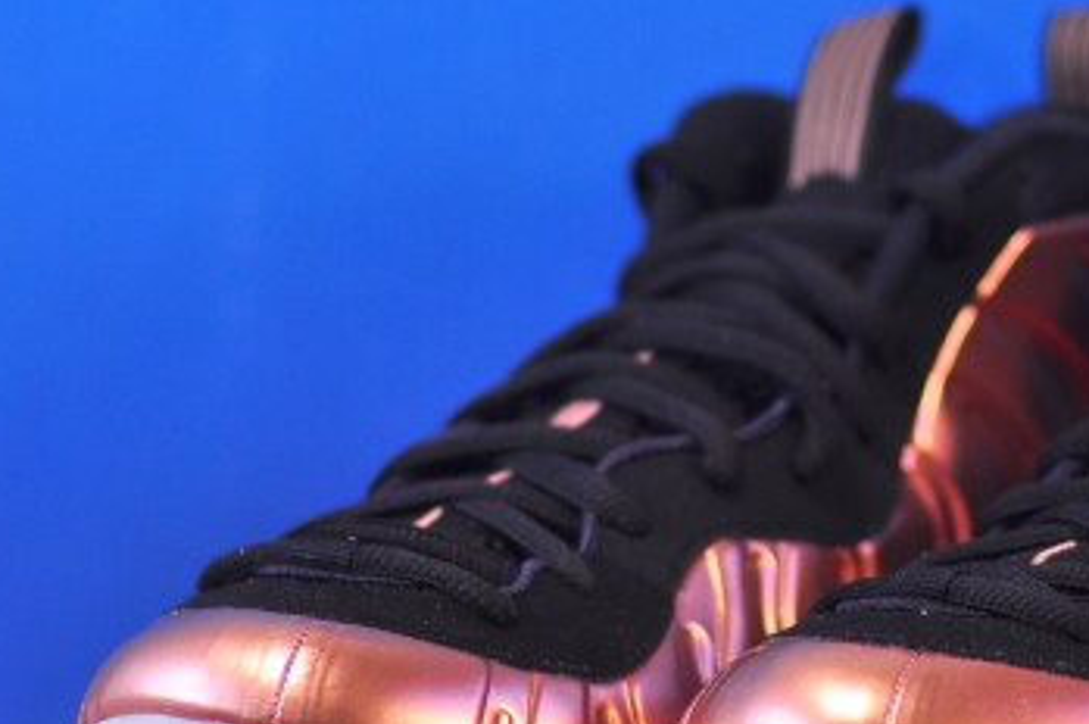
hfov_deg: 11.9
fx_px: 5198
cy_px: 298
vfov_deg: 8.0
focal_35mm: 172
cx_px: 1008
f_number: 2.2
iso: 250
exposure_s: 1/320
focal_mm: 50
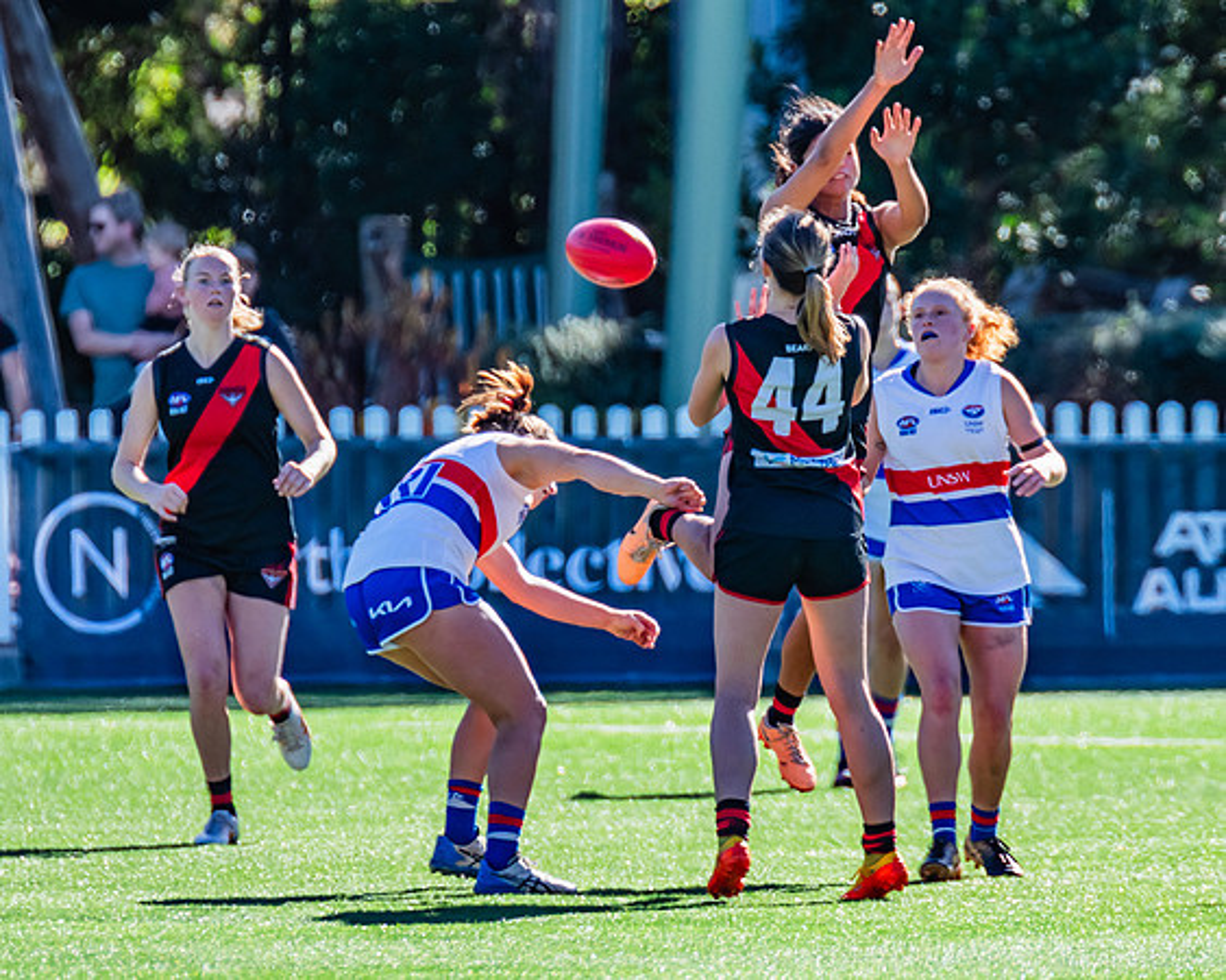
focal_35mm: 921
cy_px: 378
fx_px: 33423
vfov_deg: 1.7
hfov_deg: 2.1
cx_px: 856
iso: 800
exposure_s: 1/1250
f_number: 7.1
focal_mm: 600
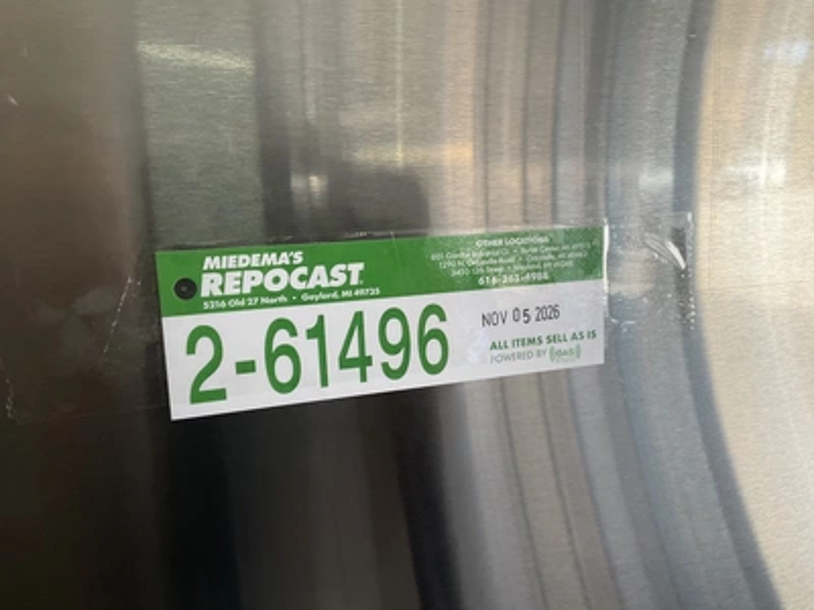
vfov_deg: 48.2
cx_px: 407
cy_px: 305
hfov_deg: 61.7
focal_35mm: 29
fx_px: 682
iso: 50
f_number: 1.8
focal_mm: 3
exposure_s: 1/120
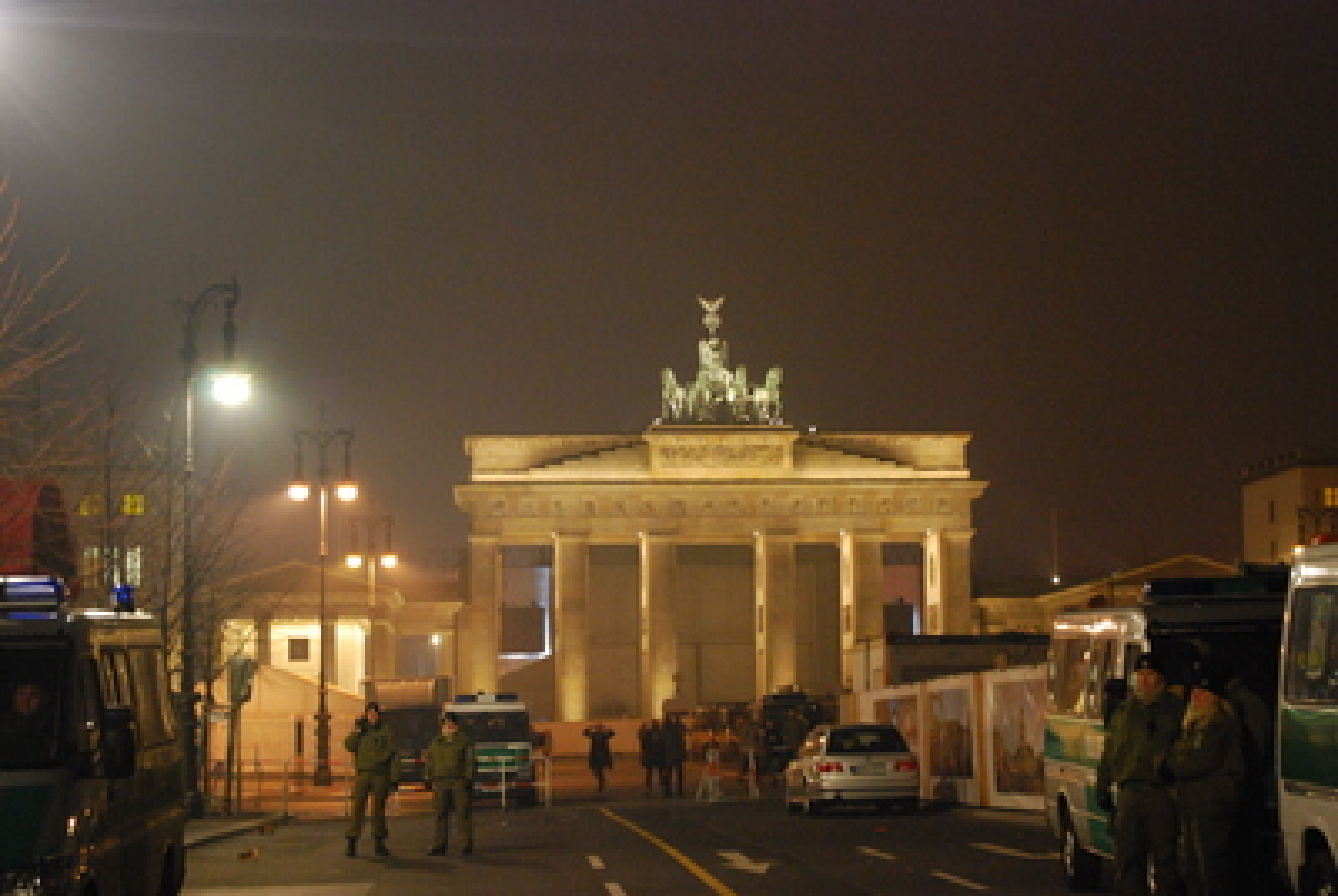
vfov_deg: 16.6
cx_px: 669
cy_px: 448
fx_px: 3071
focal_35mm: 82
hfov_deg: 24.6
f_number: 5.6
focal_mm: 55
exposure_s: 1/8
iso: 1600
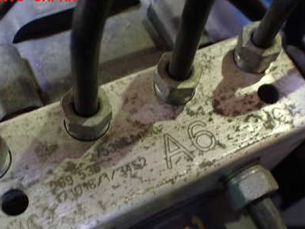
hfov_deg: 41.2
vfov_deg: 31.1
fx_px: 405
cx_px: 168
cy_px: 163
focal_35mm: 46
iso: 800
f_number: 2.3
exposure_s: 1/40
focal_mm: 5.4
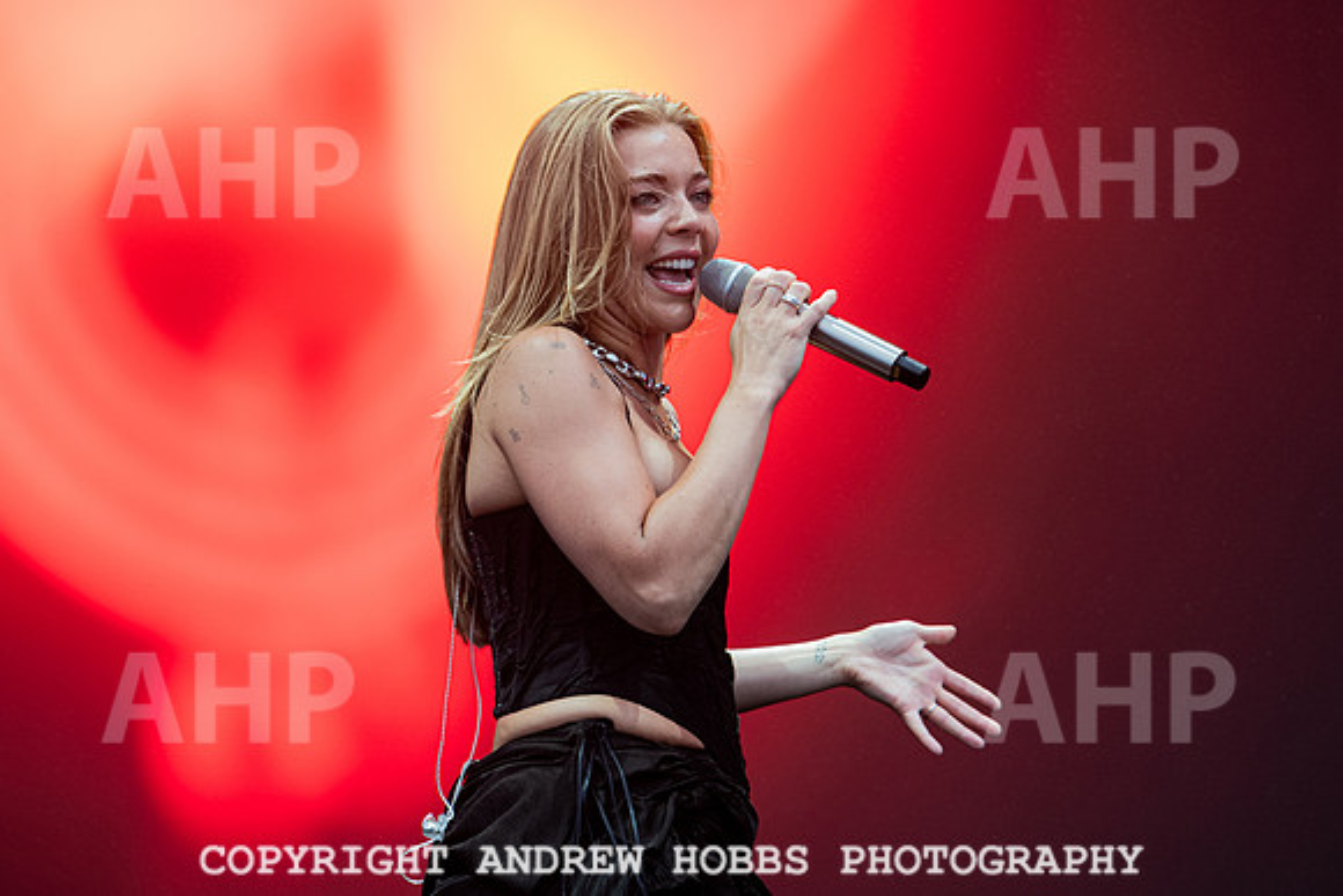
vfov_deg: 5.2
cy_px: 331
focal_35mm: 265
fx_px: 9902
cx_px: 672
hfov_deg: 7.8
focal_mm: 190
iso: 640
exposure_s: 1/500
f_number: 3.5
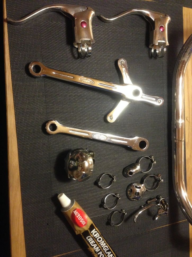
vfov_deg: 55.4
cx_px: 96
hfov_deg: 42.9
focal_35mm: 33
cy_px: 128
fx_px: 244
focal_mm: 4.12
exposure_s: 1/17
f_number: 2.4
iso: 400
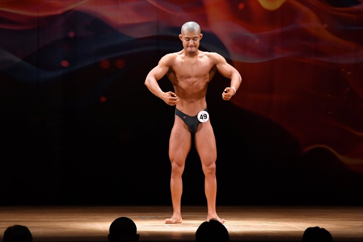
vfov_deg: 6.1
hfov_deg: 9.2
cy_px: 121
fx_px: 2268
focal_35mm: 225
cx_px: 182
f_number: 5.6
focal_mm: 150
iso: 4000
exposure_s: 1/400
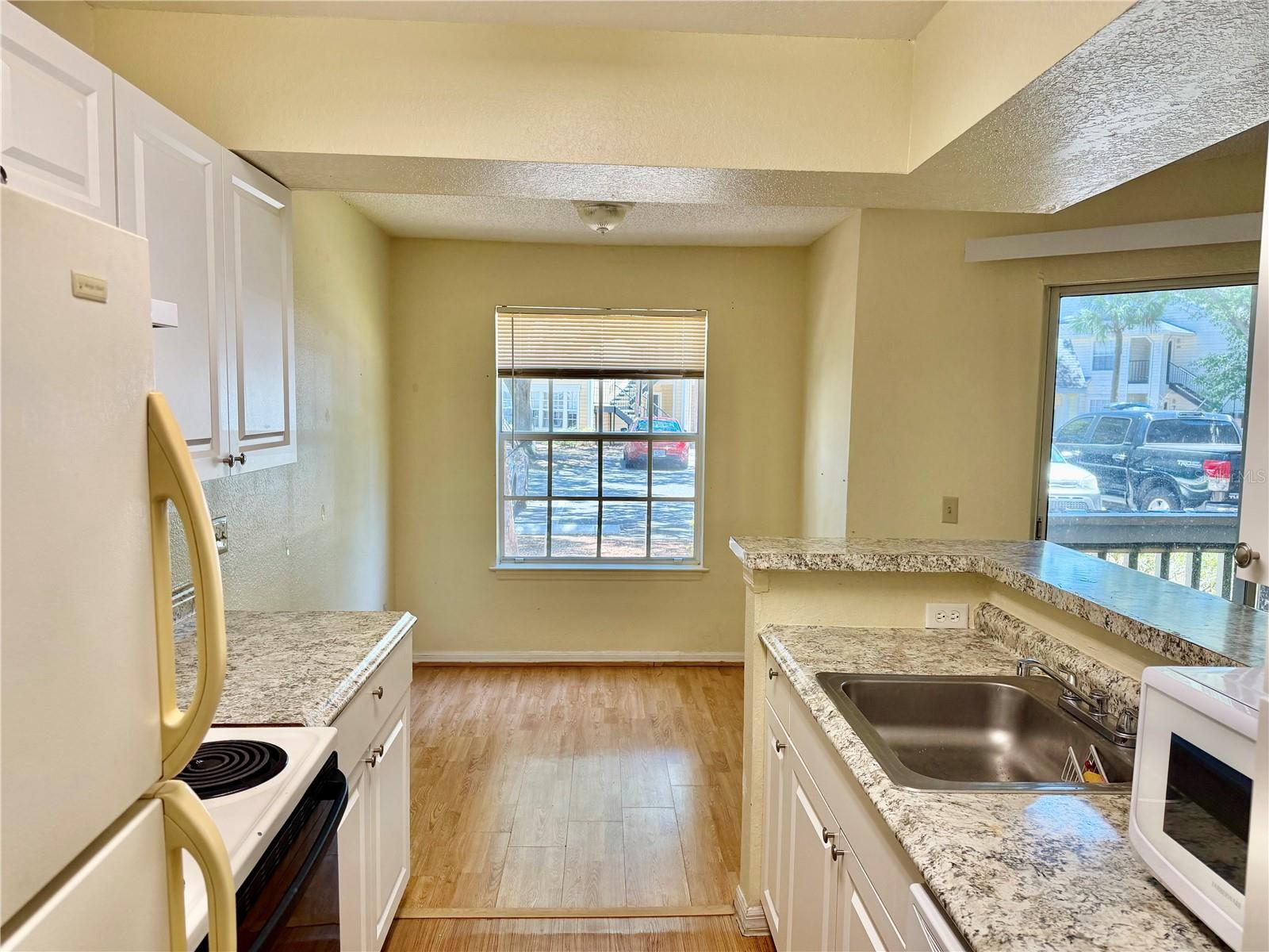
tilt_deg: -5.6
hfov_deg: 71.6
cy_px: 476
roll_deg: -0.1
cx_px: 634
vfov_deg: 56.8
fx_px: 880
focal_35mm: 24
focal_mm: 6.76
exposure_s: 1/180
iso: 160
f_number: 1.78
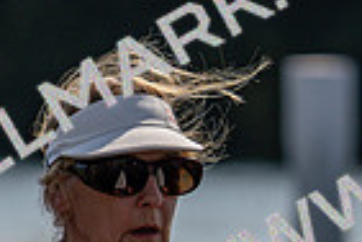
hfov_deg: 1.6
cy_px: 354
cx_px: -18
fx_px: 13142
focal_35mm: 1307
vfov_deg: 1.1
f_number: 6.3
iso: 125
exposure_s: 1/1600
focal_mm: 318
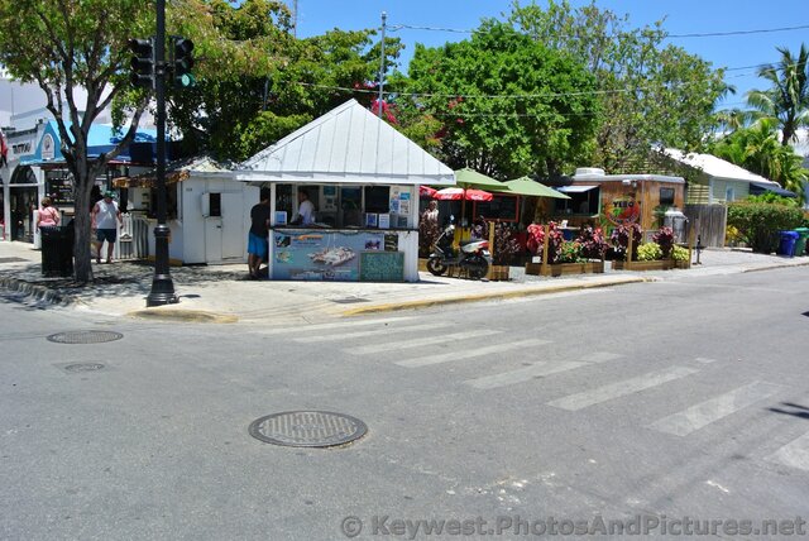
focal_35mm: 31
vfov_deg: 42.4
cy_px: 270
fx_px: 697
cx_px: 404
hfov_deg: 60.2
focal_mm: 11.8
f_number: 4.5
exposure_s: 1/640
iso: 100
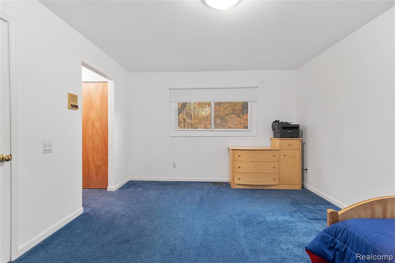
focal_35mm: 17
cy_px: 132
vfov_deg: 70.5
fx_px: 187
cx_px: 198
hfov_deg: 93.3
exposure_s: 1/1.25
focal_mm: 17
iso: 320
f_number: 9
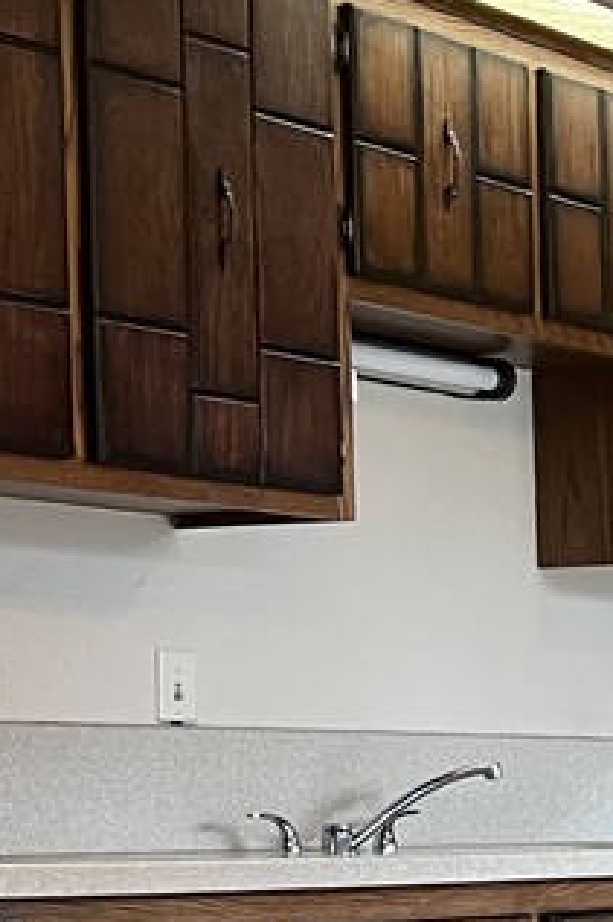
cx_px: 1243
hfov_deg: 10.2
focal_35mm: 123
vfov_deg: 16.2
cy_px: 974
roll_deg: +1.1
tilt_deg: -3.9
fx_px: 3145
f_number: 1.5
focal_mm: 5.7
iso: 125
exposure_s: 1/60
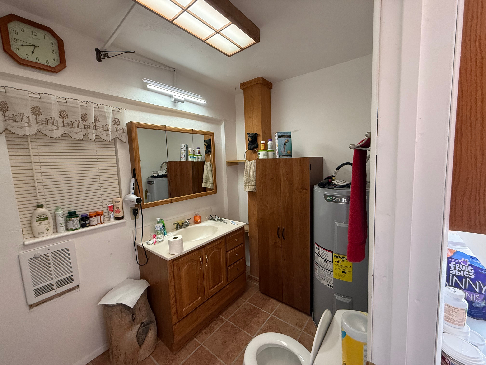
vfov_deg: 85.7
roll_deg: +2.5
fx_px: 197
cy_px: 182
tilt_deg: -5.1
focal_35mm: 14
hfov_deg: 102.1
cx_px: 243
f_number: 2.2
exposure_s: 1/120
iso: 320
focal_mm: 2.22
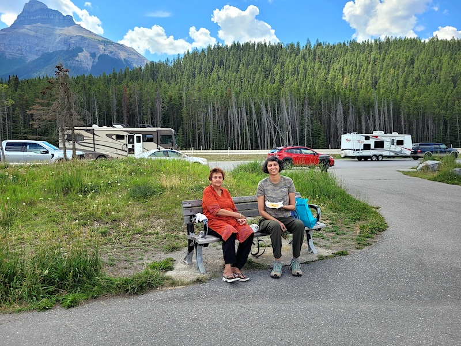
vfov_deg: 53.1
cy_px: 173
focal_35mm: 26
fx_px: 346
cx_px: 230
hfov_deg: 67.3
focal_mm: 5.4
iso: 40
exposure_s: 1/1667
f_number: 1.8
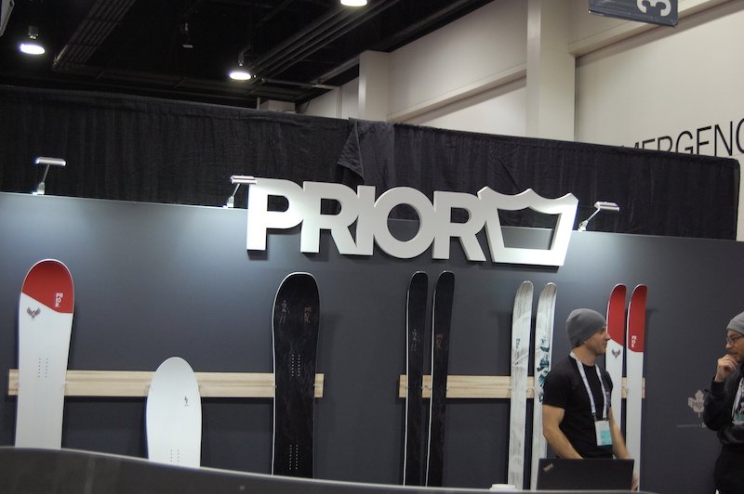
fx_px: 1177
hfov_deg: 35.1
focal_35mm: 57
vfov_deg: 23.7
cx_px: 372
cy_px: 247
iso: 640
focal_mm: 38
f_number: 4.8
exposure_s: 1/30
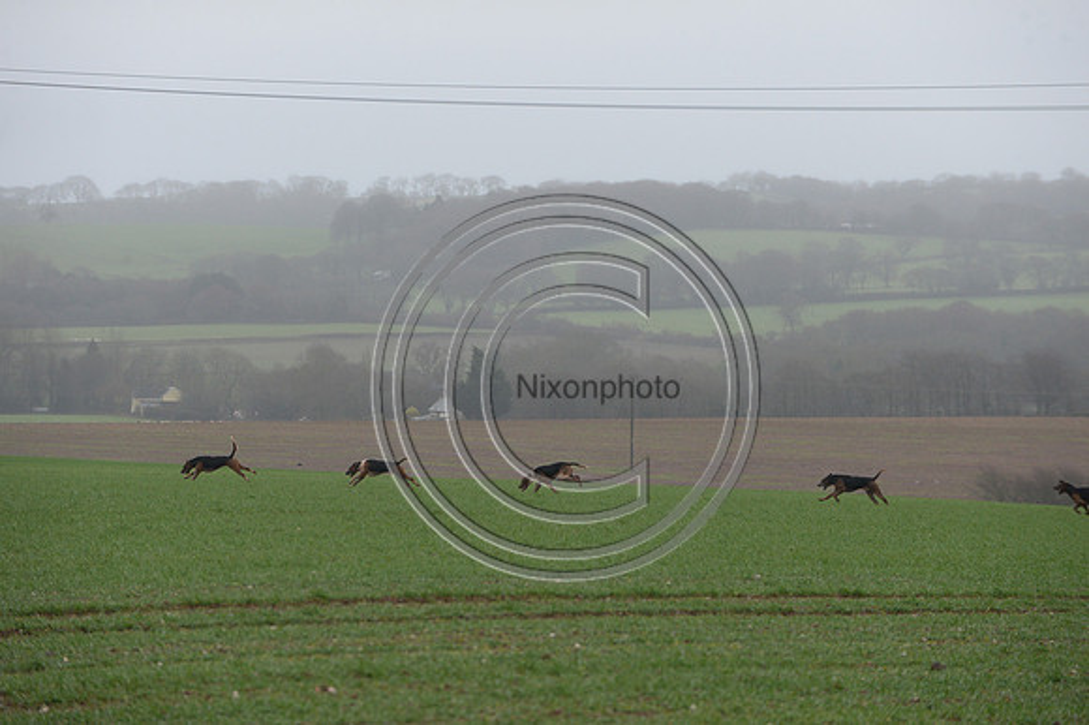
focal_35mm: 200
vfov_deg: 6.9
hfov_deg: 10.3
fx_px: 6046
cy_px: 362
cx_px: 544
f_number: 5.6
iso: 1600
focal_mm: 200
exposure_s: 1/800
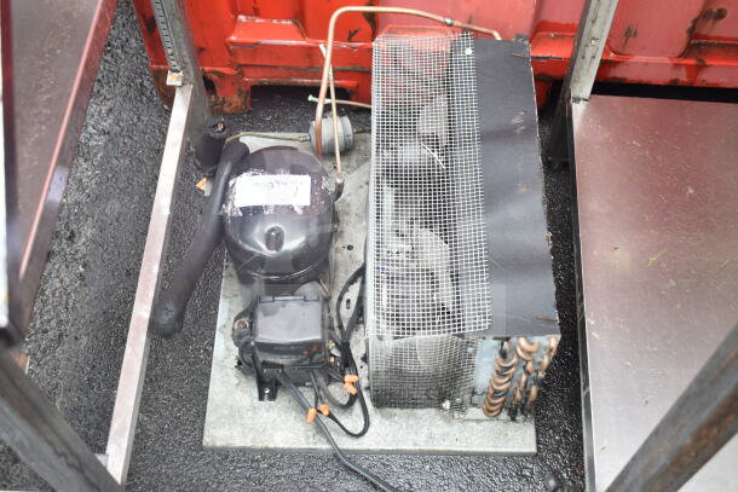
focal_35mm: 42
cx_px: 369
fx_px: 861
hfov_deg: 46.4
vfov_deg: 31.9
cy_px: 246
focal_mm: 28
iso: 640
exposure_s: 1/50
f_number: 4.2
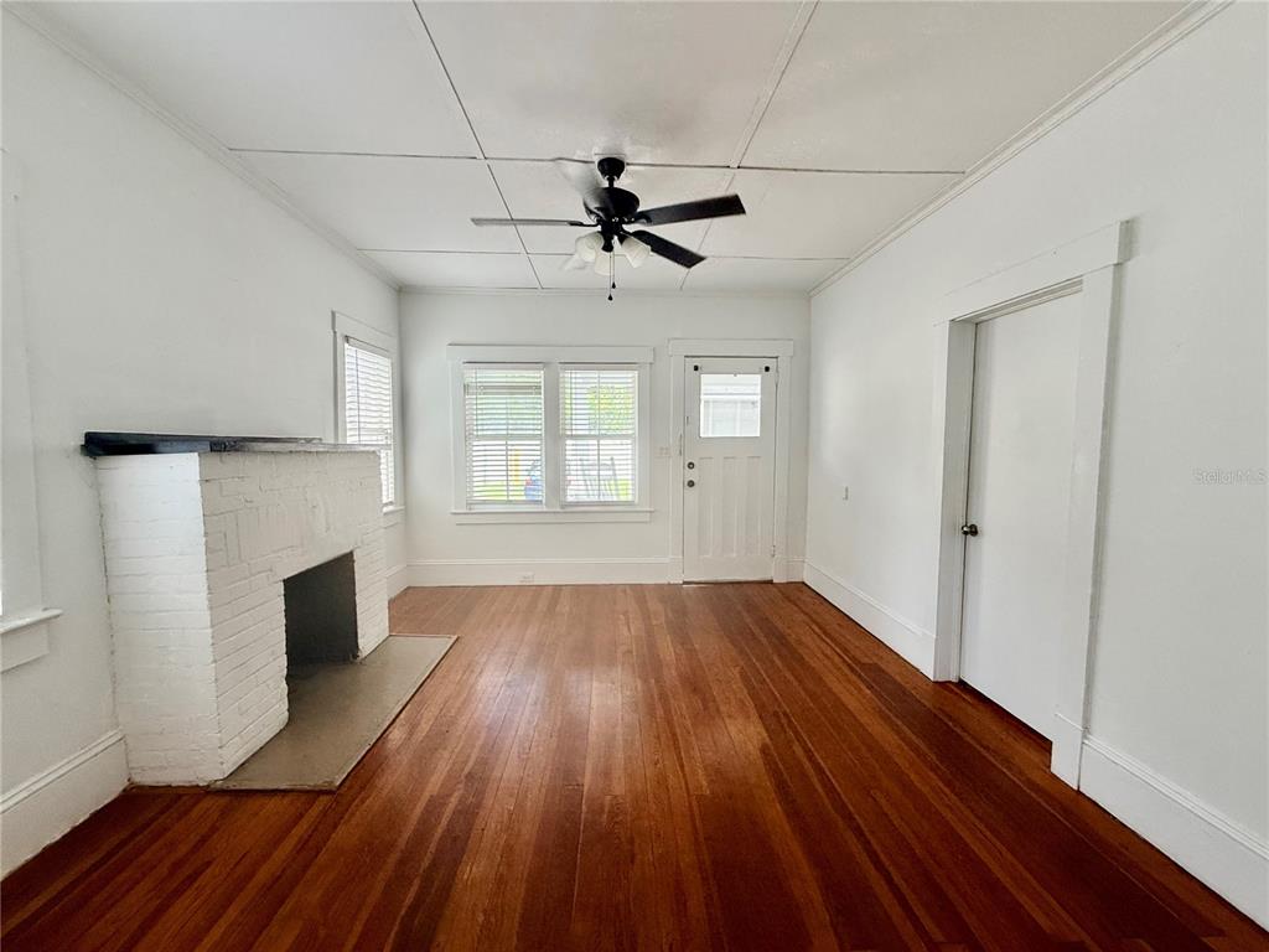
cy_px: 476
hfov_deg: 102.1
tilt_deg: -3.1
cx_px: 634
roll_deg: +0.2
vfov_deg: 85.7
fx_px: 513
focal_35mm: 14
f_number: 2.2
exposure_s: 1/99
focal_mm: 2.22
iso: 80
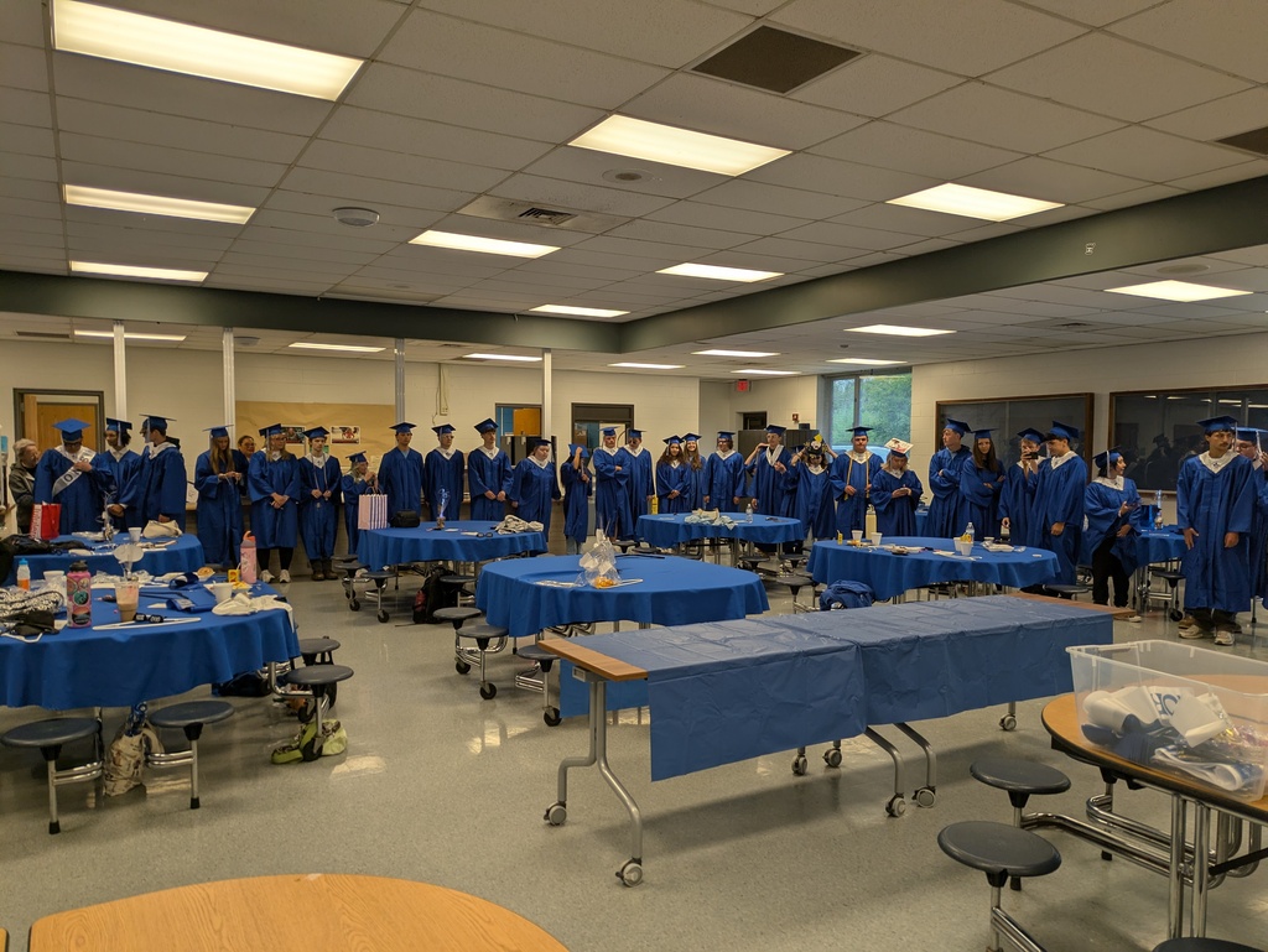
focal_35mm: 25
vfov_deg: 54.9
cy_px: 476
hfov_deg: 69.4
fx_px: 916
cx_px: 634
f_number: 1.89
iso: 57
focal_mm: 5.43
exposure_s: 1/120
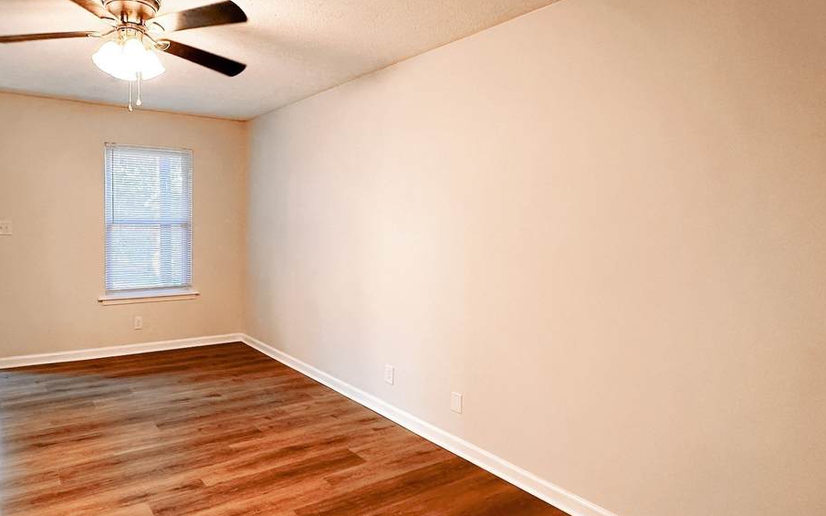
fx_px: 473
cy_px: 246
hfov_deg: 78.3
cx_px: 246
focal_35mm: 21
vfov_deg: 57.2
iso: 160
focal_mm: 2.22
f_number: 2.2
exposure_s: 1/60
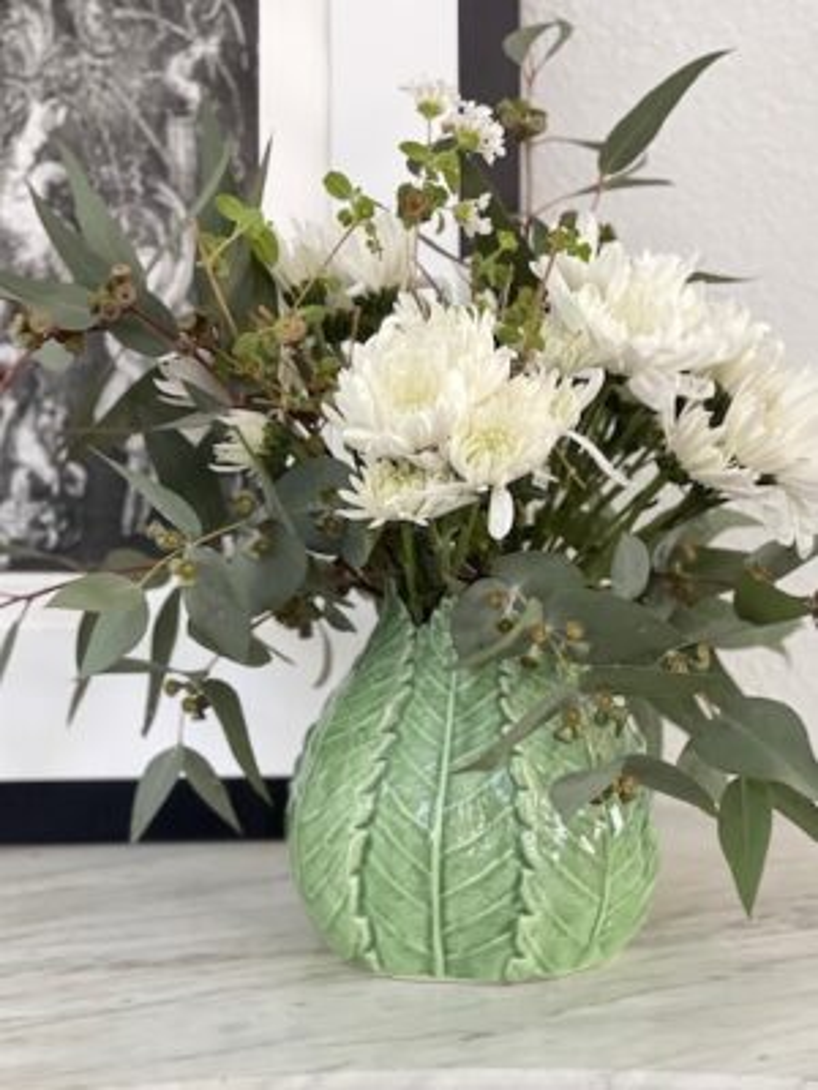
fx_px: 2016
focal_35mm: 64
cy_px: 545
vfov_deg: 30.3
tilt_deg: -9.8
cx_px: 409
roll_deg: +0.4
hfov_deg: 22.9
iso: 200
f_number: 2.2
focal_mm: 7.5
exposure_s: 1/40
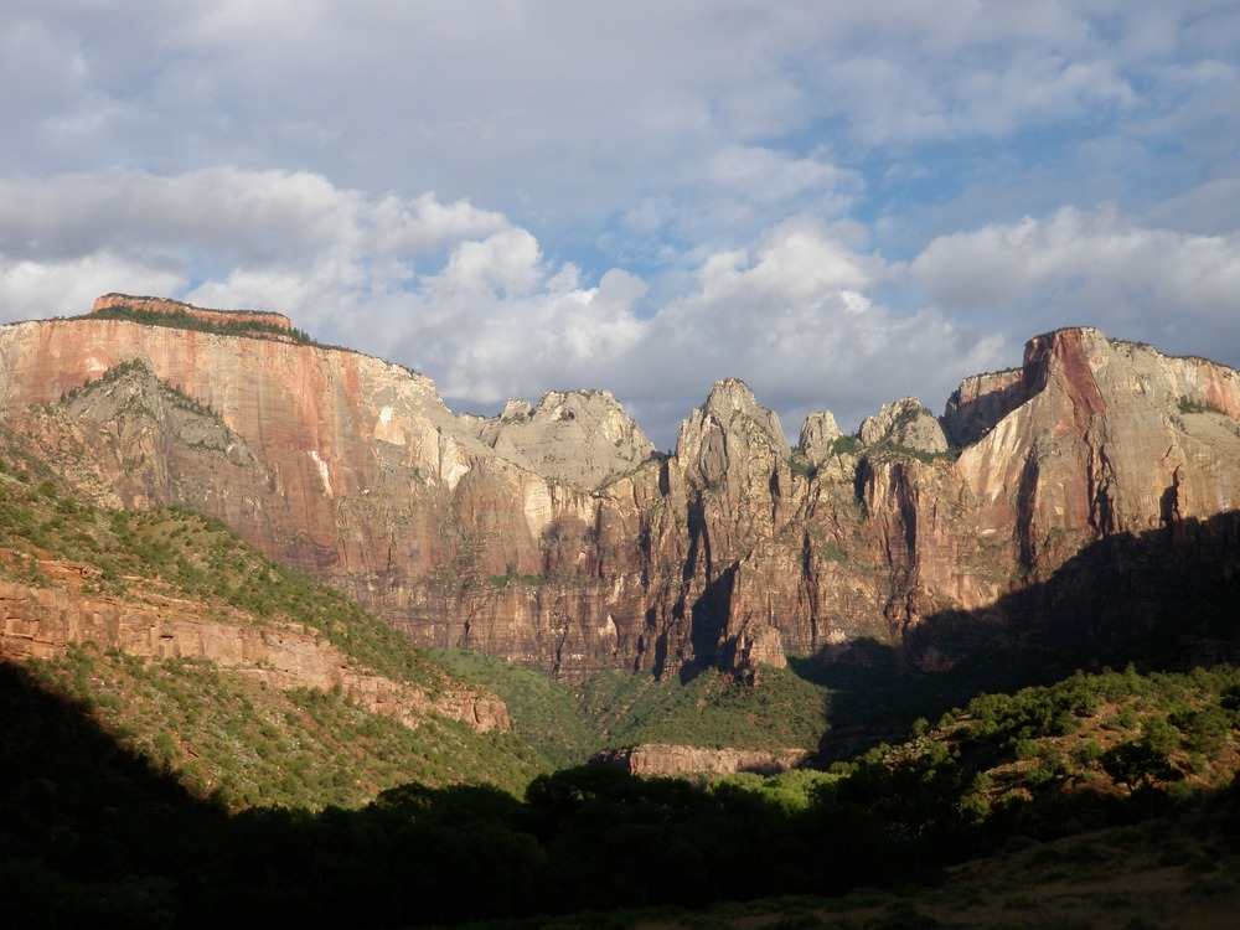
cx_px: 620
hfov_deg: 38.9
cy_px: 465
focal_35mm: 49
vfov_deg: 29.7
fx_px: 1755
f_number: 5.6
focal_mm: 8.89
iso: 50
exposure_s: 1/200
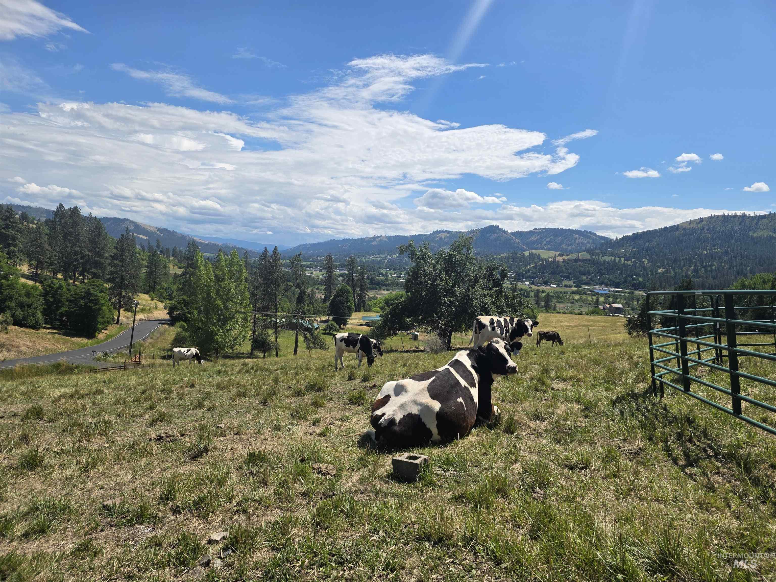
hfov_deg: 73.9
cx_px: 388
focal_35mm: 23
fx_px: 516
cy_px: 291
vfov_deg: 58.9
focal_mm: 6.3
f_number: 1.7
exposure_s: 1/7626
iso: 80
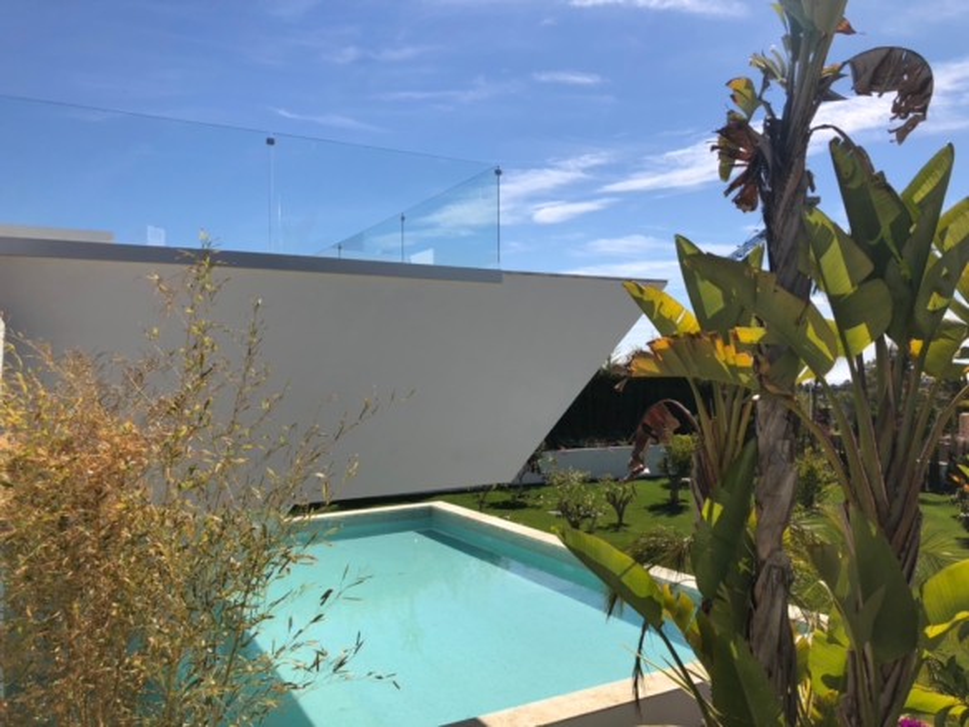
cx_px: 484
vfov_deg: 49.7
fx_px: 784
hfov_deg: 63.4
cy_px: 364
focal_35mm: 28
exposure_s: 1/3205
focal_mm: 4
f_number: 1.8
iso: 25
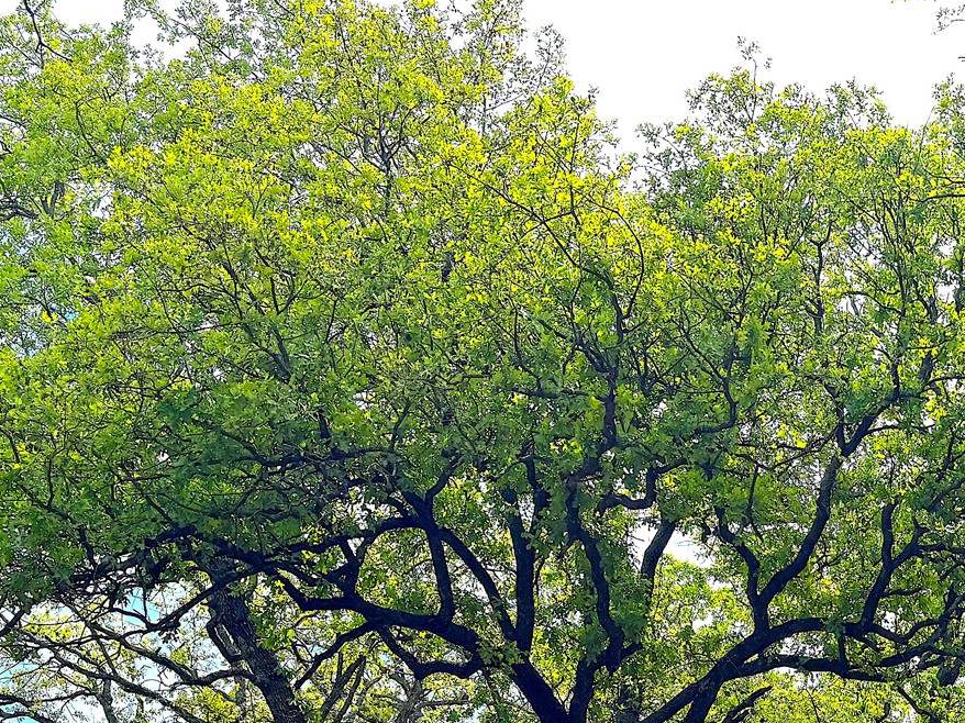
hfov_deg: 33.5
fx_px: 1561
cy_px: 766
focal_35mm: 56
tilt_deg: +16.1
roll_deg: +2.9
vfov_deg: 24.6
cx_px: 746
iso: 80
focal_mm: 6.76
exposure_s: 1/1818
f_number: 1.78
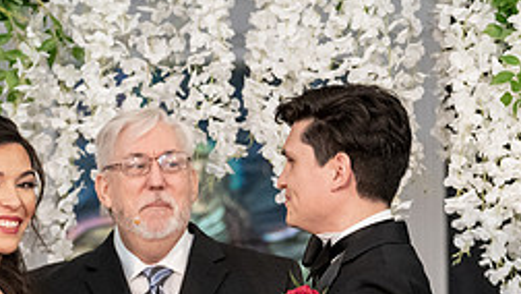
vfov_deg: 4.0
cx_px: 263
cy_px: 368
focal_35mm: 304
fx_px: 4201
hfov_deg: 7.1
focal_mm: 126
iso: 8000
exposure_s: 1/200
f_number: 4
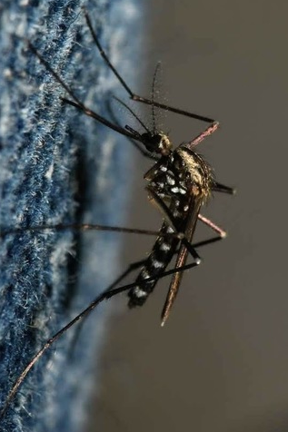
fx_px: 2542
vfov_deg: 9.7
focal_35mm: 212
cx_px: 144
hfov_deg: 6.5
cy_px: 199
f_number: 25
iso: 250
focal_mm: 105
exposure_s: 1/60
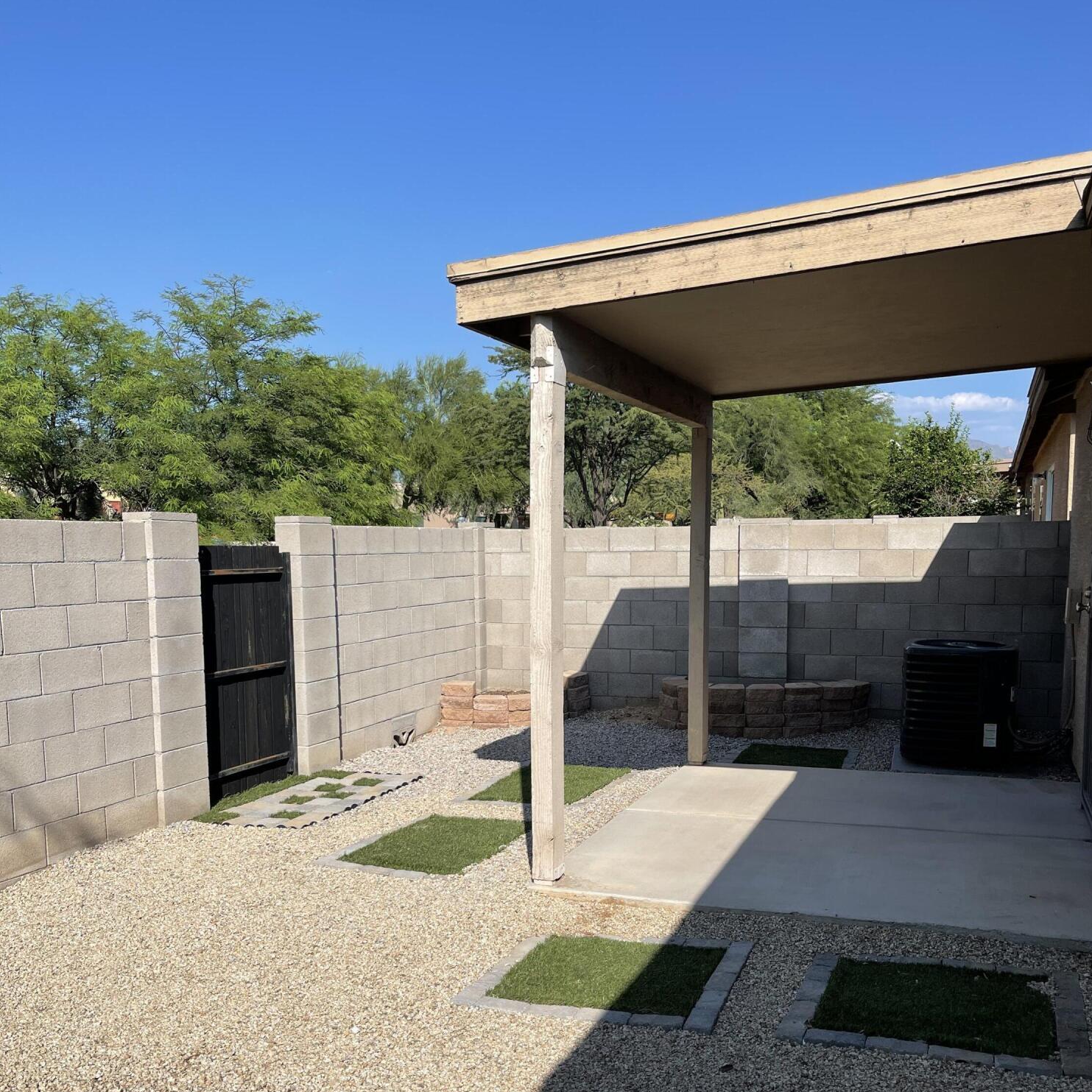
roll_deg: +0.6
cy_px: 664
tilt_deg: -8.5
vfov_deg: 52.1
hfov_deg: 52.5
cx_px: 552
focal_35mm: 31
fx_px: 1106
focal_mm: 5.1
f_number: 1.6
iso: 32
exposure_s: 1/4202
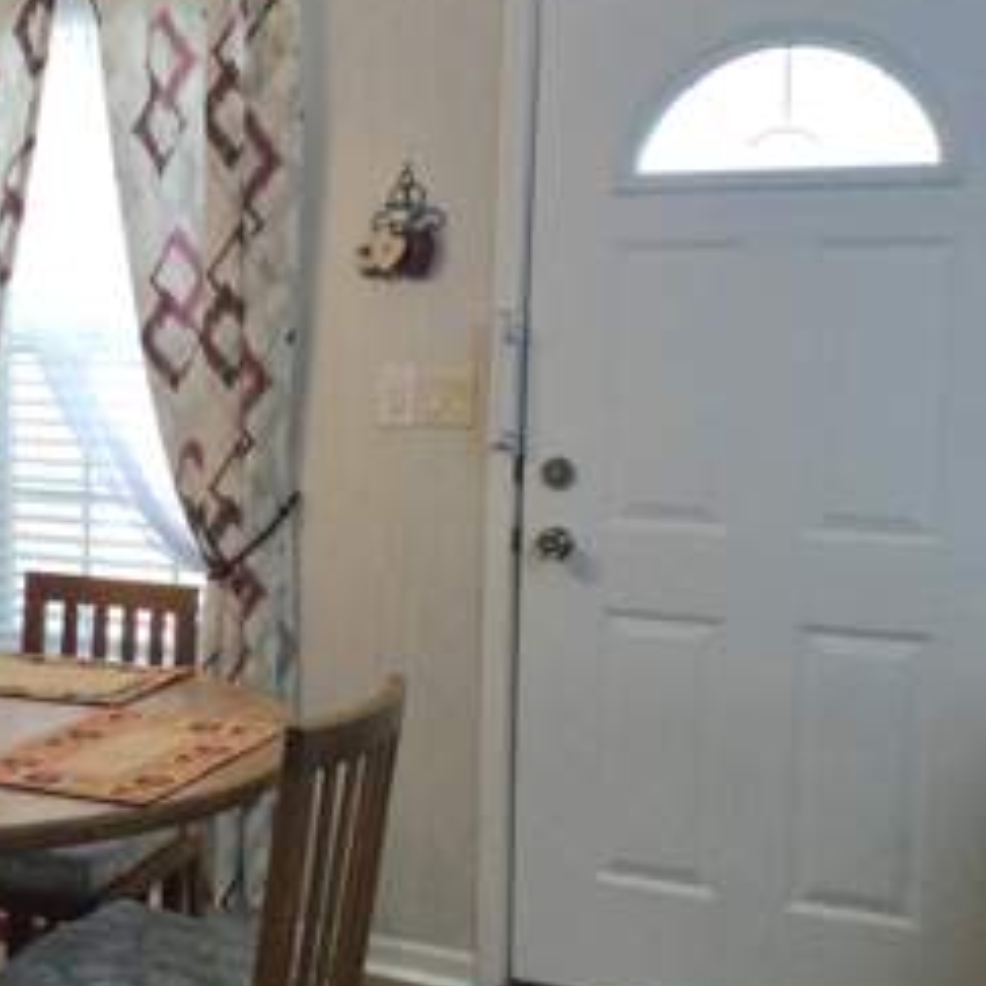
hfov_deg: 30.1
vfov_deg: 31.6
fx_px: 1740
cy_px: 473
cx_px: 77
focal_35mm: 54
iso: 25
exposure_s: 1/30
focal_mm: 3.3
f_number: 2.4
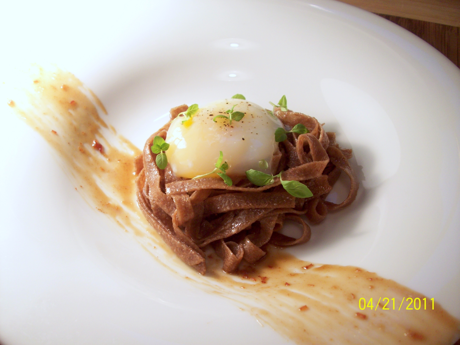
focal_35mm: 34
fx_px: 452
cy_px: 172
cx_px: 230
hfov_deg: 54.0
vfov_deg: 41.8
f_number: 2.8
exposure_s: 1/103
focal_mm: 5.7
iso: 64
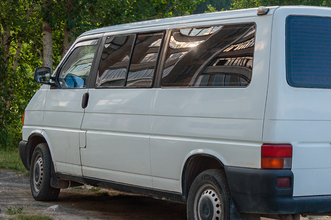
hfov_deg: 22.6
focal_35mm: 89
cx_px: 258
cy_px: 82
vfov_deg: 15.3
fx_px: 818
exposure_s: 1/200
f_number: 6.3
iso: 200
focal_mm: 28
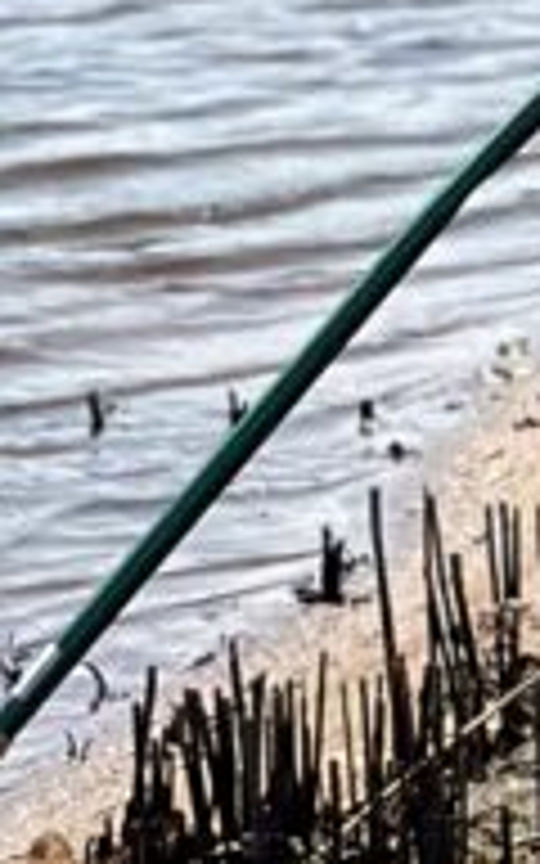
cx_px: 1071
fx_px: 8524
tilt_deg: -3.5
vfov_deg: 5.7
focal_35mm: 362
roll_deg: -1.2
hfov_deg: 3.6
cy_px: -551
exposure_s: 1/9804
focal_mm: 6.86
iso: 100
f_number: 1.78
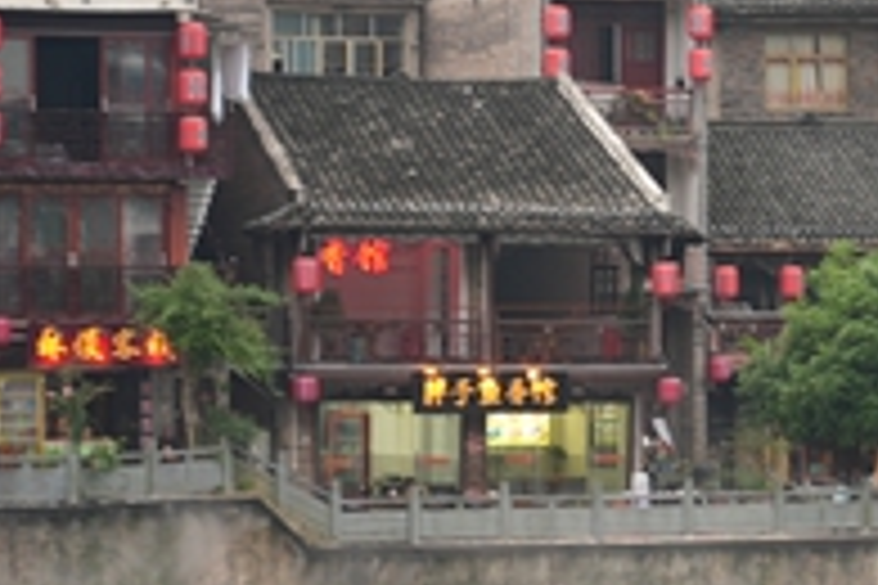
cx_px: 1085
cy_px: 263
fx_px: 4682
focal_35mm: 192
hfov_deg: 10.5
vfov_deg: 7.2
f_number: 4
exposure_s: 1/80
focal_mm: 68
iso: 320
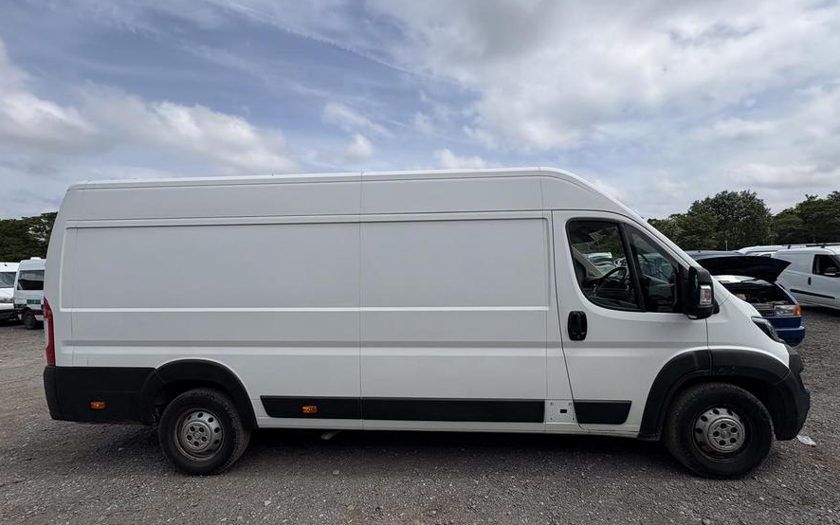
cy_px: 275
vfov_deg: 74.8
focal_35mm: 15
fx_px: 343
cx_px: 420
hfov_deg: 101.5
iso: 50
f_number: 2.2
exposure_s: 1/3106
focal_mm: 2.22
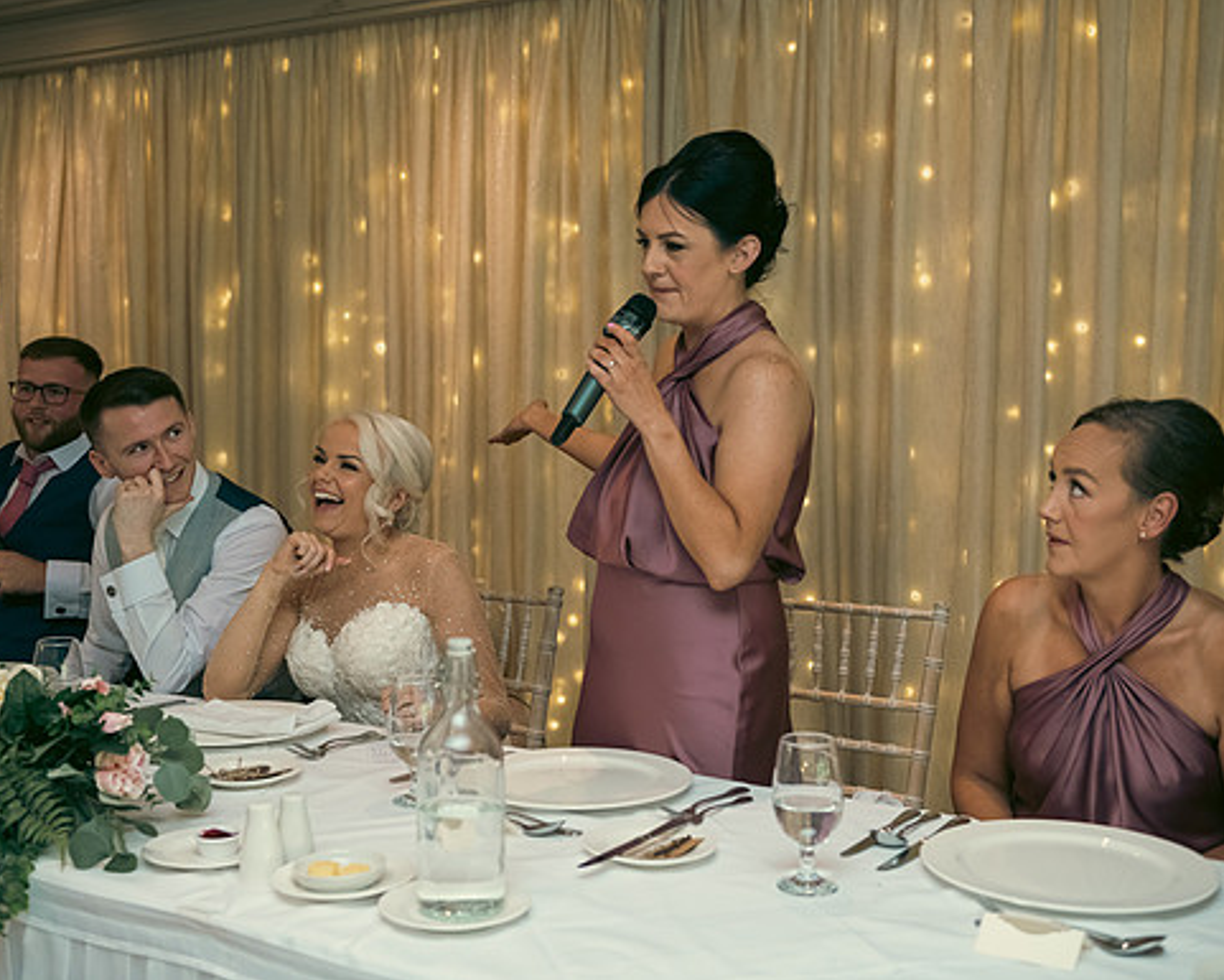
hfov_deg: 42.9
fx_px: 1558
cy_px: 490
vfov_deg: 34.9
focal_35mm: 43
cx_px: 578
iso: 800
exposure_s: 1/160
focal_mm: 38
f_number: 3.5
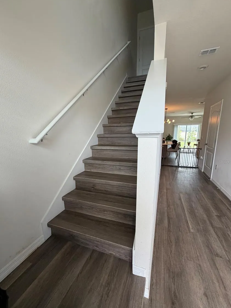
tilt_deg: -11.9
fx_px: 133
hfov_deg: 81.7
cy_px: 162
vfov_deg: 98.1
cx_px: 115
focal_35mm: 15
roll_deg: +0.3
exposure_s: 1/60
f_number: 2.2
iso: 160
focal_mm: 2.22
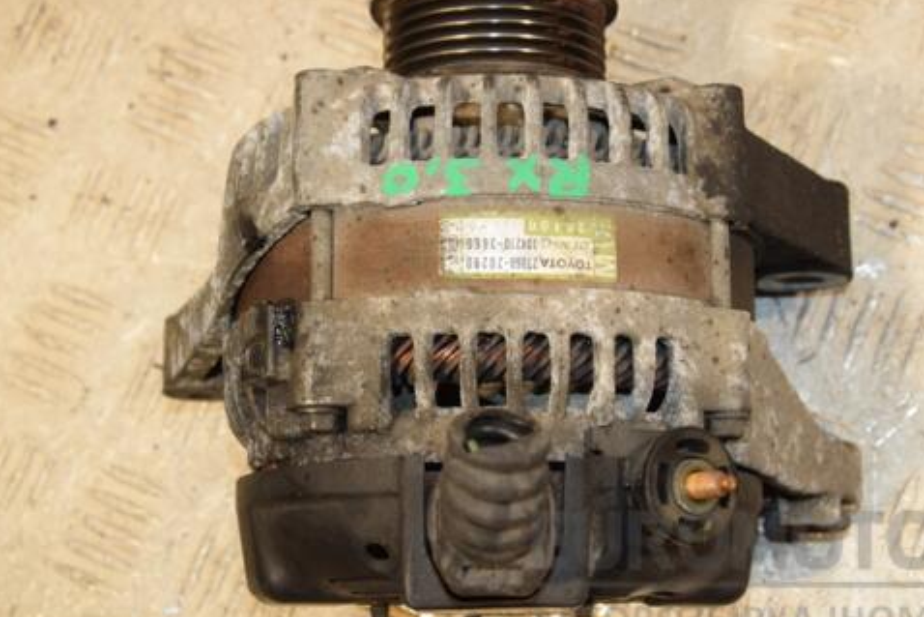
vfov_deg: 17.3
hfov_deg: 25.7
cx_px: 495
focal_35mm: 79
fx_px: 2028
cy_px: 282
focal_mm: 42
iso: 800
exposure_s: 1/200
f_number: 7.1
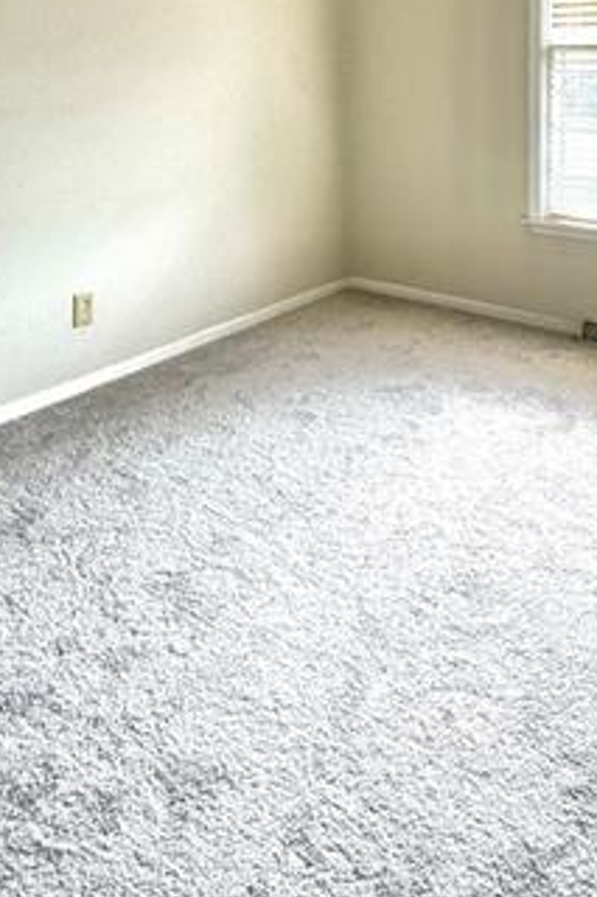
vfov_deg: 49.6
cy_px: 121
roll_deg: +0.4
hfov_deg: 37.3
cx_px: 409
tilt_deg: -5.8
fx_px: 872
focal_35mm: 35
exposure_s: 1/99
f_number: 2.2
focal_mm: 2.22
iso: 80
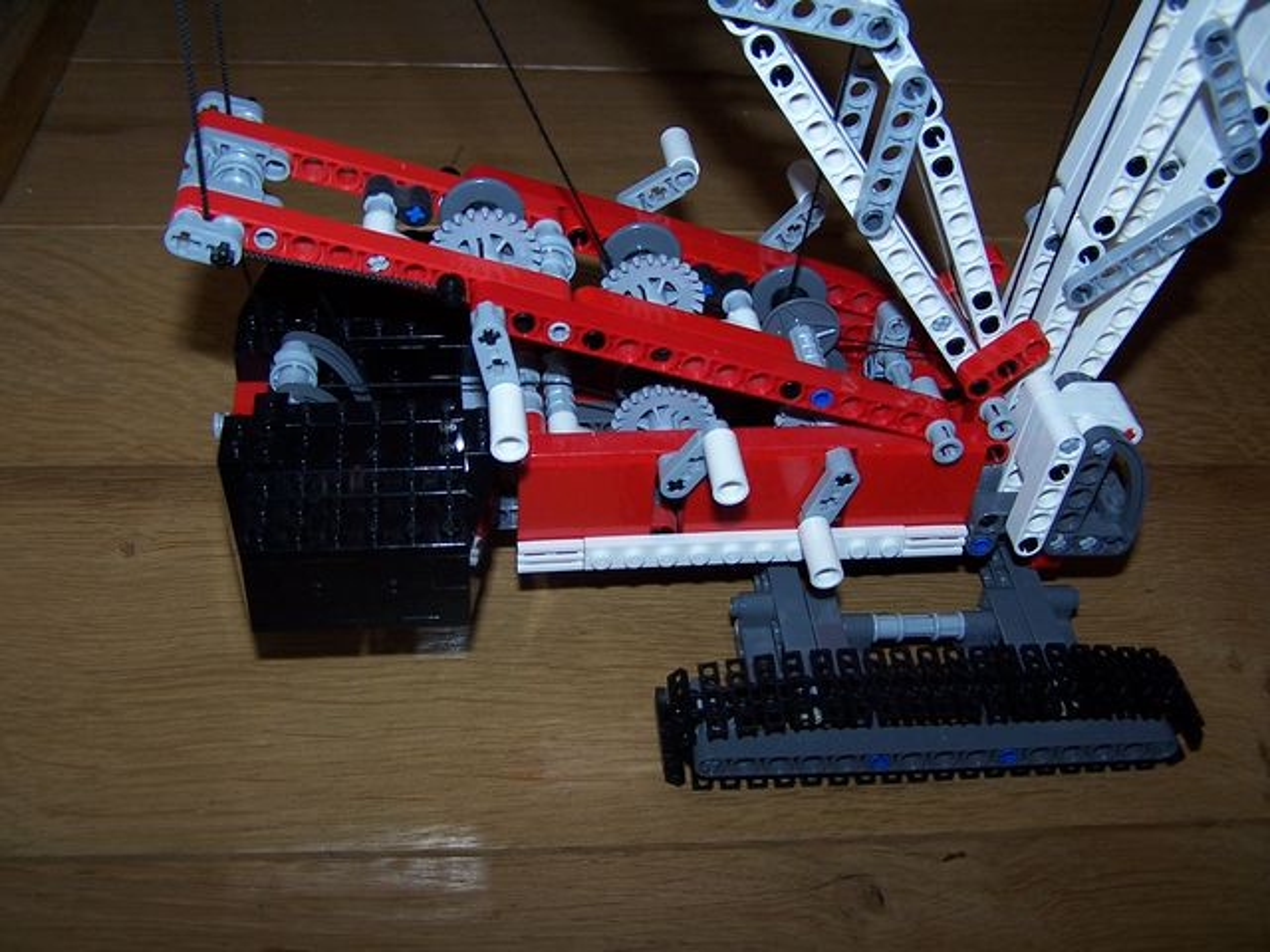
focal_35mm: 38
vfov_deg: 37.7
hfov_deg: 49.0
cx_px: 635
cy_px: 476
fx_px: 1394
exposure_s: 1/60
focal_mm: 6.3
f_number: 2.8
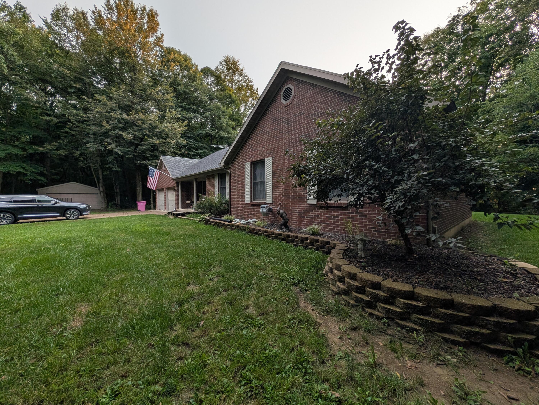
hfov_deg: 110.5
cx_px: 270
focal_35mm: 12
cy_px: 202
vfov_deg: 94.6
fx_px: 187
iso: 47
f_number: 1.7
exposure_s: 1/537
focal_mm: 2.02
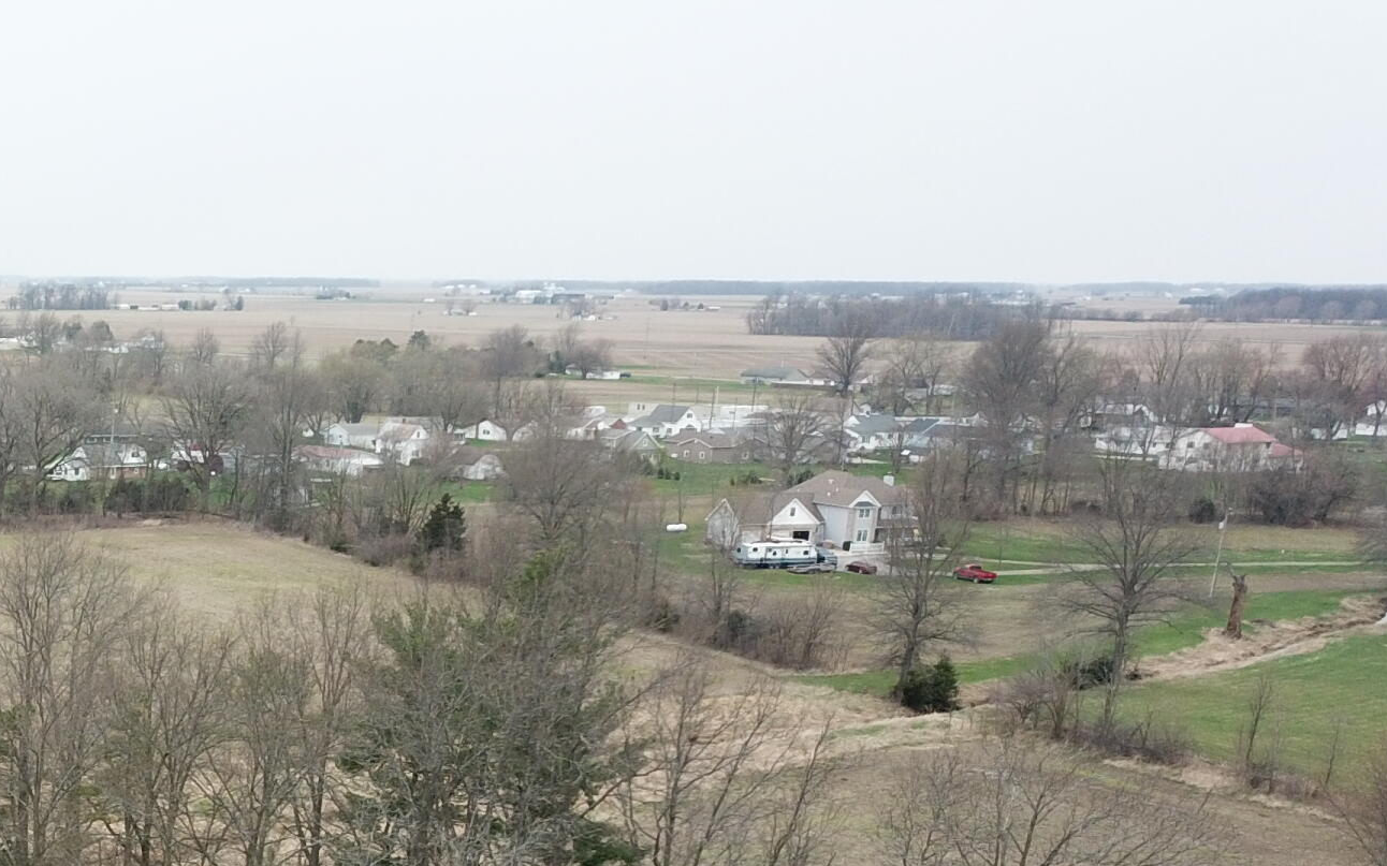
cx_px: -203
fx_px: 2419
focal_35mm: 64
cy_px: 872
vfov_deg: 19.7
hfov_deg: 28.5
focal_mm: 4.73
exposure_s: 1/187
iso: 100
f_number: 2.2
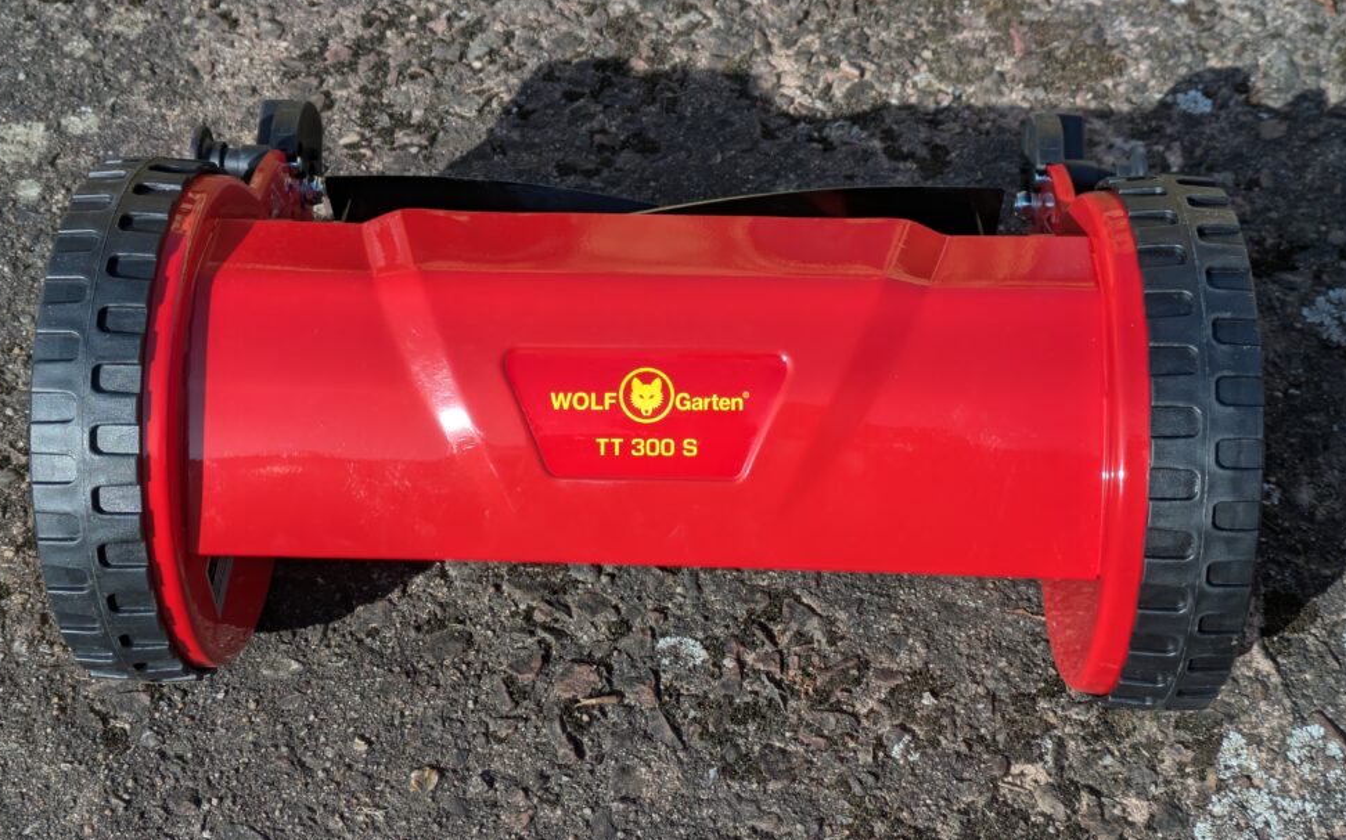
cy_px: 372
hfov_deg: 35.7
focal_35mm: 57
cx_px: 666
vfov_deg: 22.7
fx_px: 2090
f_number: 1.89
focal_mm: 5.43
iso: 46
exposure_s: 1/2604
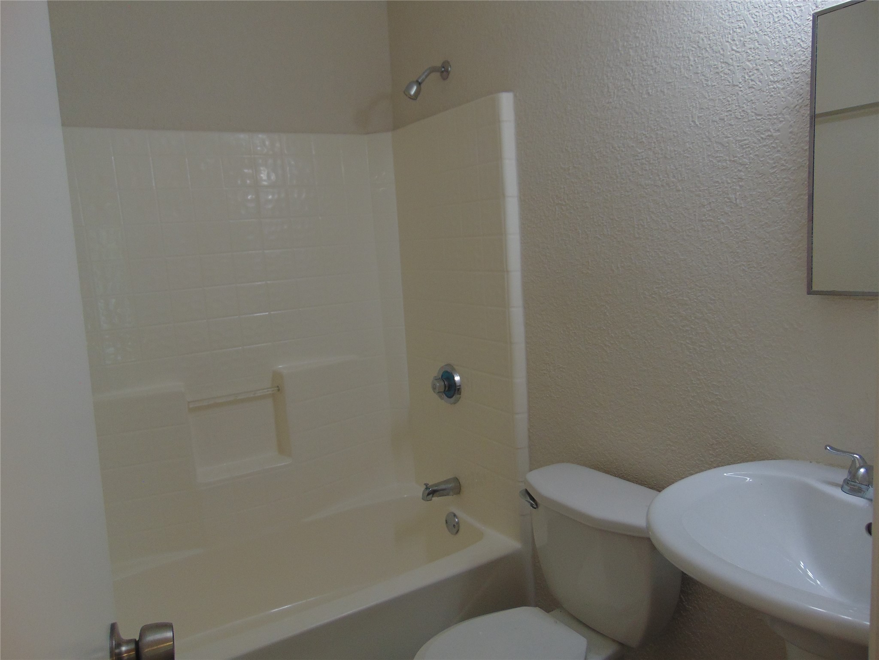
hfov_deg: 69.4
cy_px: 330
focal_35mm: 25
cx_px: 440
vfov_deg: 54.9
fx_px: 635
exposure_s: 1/30
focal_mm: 4.5
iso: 80
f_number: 3
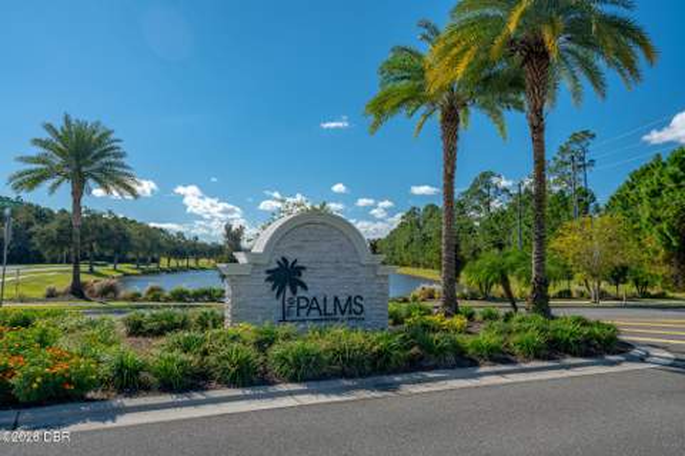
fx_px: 561
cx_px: 342
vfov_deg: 44.2
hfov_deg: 62.8
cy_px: 228
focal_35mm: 30
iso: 100
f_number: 8
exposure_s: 1/160
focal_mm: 29.5
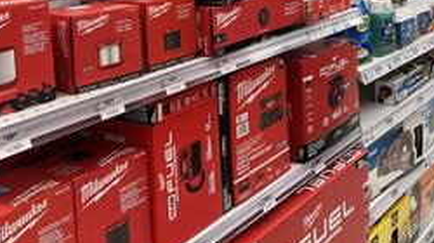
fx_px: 609
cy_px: -28
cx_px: 308
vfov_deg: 21.4
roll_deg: +0.4
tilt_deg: -7.0
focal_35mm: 53
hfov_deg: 38.5
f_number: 1.5
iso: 80
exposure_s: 1/120
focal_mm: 5.7
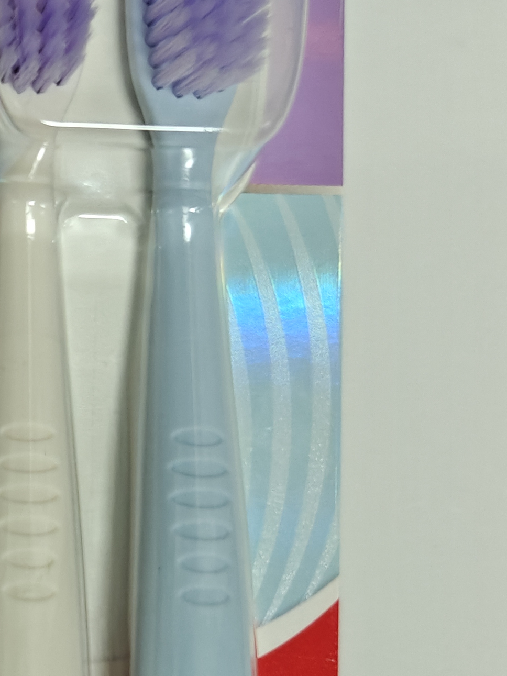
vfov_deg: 26.5
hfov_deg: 18.2
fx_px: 1426
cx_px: -223
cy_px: 462
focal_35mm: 73
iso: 400
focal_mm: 6.06
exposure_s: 1/100
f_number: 1.6
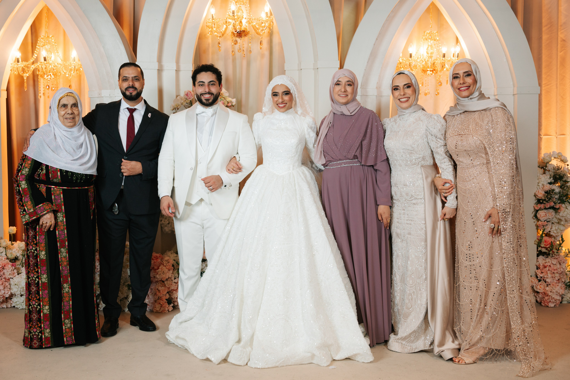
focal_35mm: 47
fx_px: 742
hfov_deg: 42.0
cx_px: 285
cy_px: 190
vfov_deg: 28.7
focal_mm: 46
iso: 500
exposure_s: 1/200
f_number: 3.2
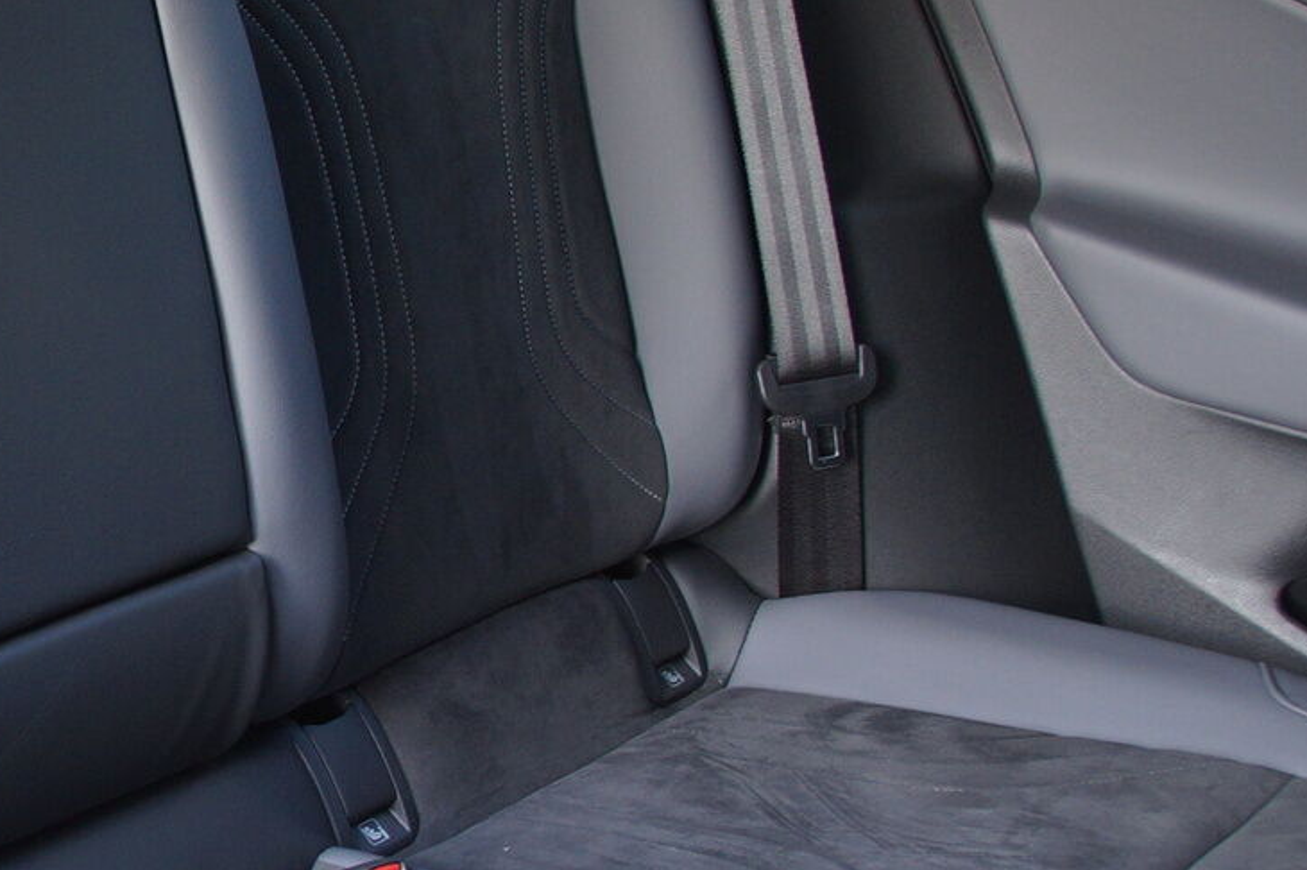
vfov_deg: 19.2
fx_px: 2576
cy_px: 439
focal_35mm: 71
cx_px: -170
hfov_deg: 26.0
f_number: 4
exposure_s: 1/60
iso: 320
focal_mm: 18
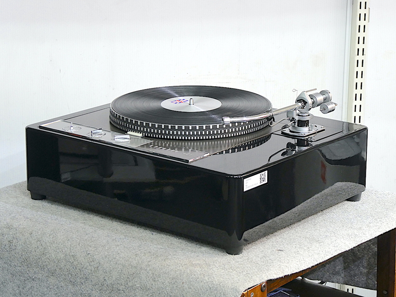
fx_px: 1213
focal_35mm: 106
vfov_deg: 14.0
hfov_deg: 18.5
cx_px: 198
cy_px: 148
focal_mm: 19
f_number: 5.1
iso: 200
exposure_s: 1/10
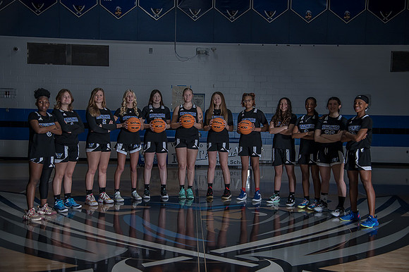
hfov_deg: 44.5
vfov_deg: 30.5
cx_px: 204
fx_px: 500
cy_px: 136
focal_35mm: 44
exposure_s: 1/200
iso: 640
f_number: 4
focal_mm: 44
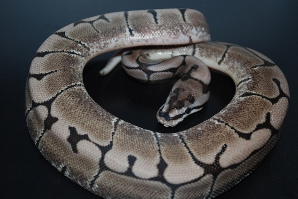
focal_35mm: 75
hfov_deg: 27.0
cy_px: 100
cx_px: 149
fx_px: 621
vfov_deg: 18.2
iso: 200
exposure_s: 1/60
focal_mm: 50
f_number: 5.6
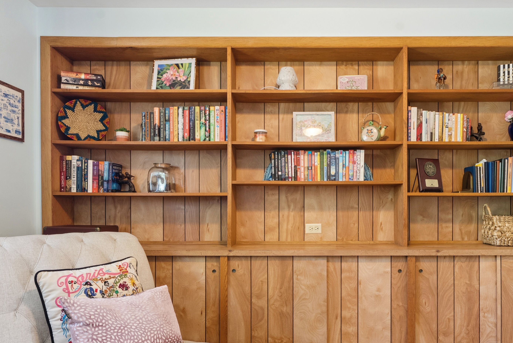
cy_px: 211
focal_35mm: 26
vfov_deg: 49.2
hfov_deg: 69.0
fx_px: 371
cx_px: 291
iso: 500
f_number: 9
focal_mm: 17
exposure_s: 1/5
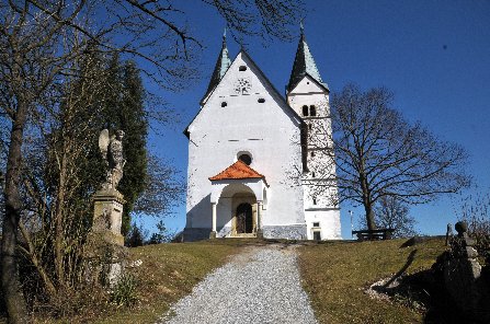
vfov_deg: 52.9
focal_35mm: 24
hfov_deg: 73.9
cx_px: 245
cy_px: 162
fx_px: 326
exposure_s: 1/800
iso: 400
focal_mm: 16
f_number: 13
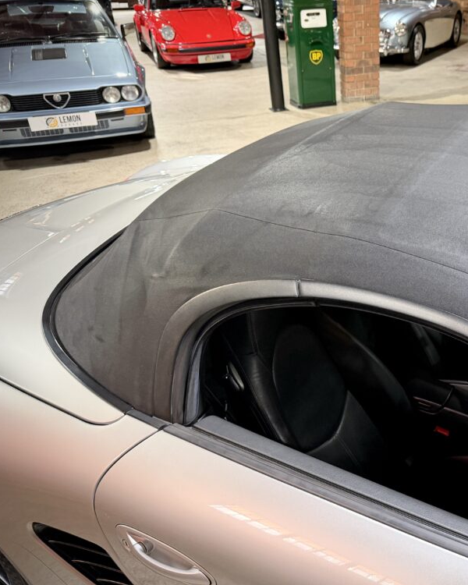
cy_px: 298
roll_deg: +0.1
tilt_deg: -31.4
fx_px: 554
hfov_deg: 43.8
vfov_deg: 55.7
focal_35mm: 32
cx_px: 370
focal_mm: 6.76
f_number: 1.78
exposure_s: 1/50
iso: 320
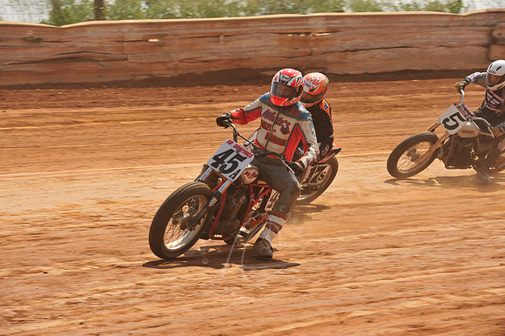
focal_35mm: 155
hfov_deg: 13.3
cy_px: 168
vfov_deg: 8.8
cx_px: 252
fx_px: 2173
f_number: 10
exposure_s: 1/400
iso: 200
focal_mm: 155
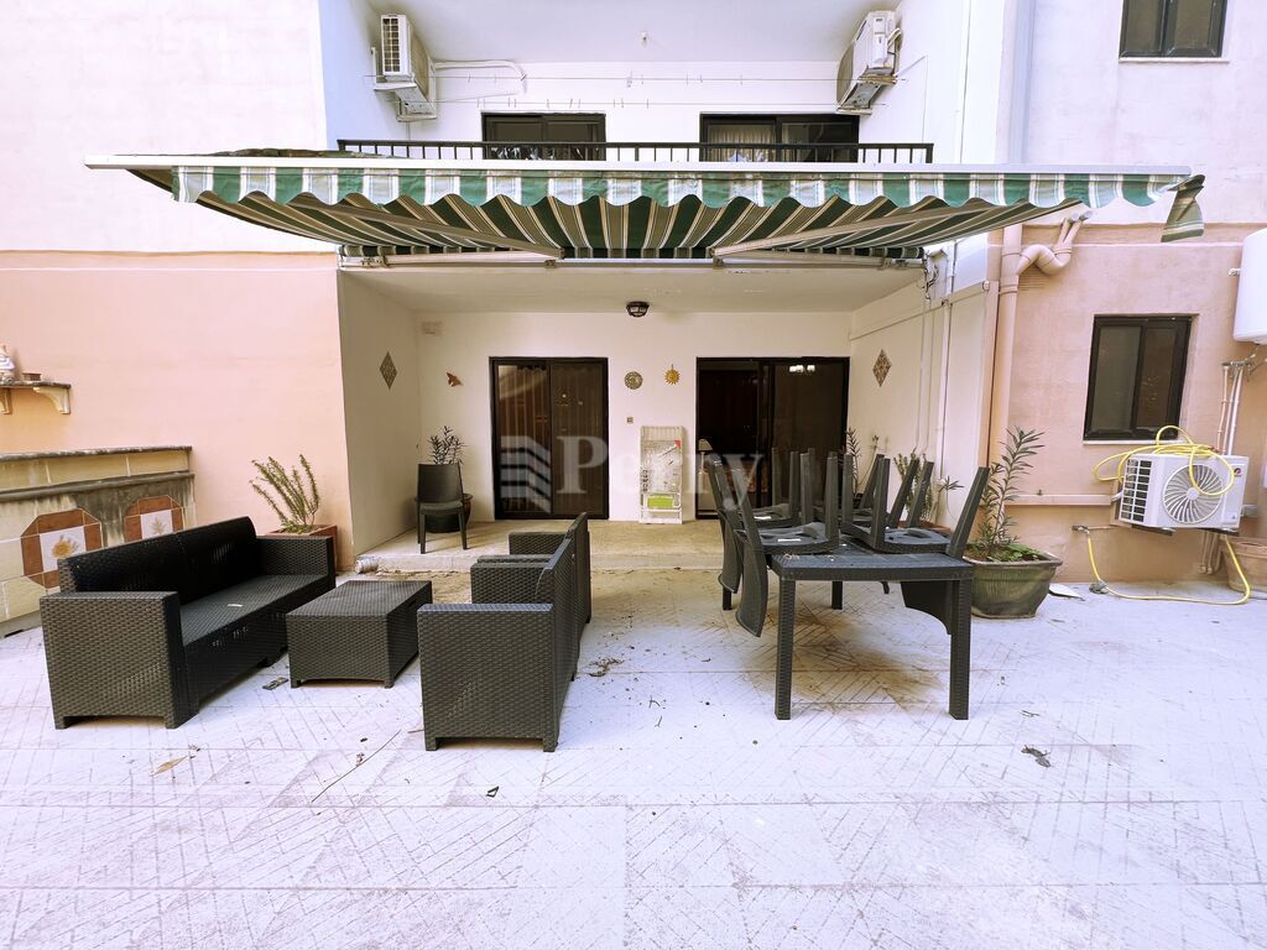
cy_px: 475
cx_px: 634
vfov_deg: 89.9
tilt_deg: -5.7
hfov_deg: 106.2
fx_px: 476
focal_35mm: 13
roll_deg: +0.4
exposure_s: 1/99
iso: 40
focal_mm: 1.57
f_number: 1.8
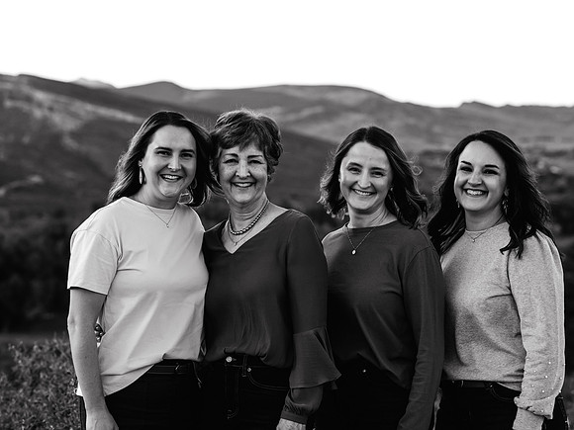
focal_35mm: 123
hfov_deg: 16.0
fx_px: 2046
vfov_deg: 12.0
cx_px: 287
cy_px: 215
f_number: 5.6
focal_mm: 114
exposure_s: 1/160
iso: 500
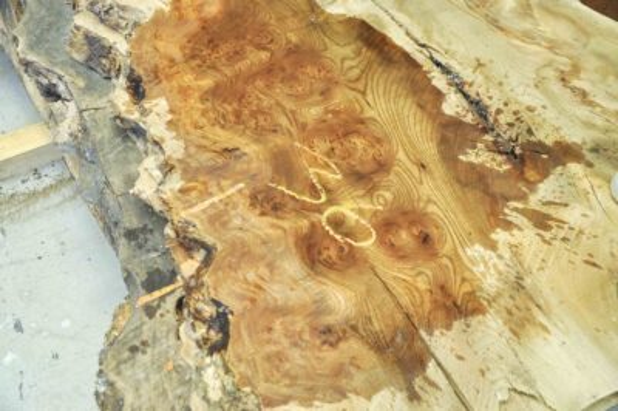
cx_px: 309
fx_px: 669
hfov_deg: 49.6
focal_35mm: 39
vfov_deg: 34.2
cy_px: 206
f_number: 4.5
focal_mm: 26
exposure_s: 1/80
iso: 400
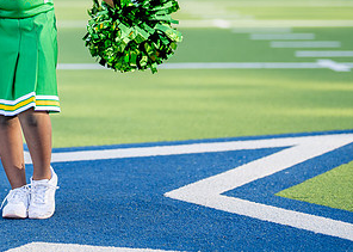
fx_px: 1252
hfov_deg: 15.8
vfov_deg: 11.4
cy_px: 24
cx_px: 29
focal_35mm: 125
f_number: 1.2
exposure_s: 1/2500
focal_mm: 50
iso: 160
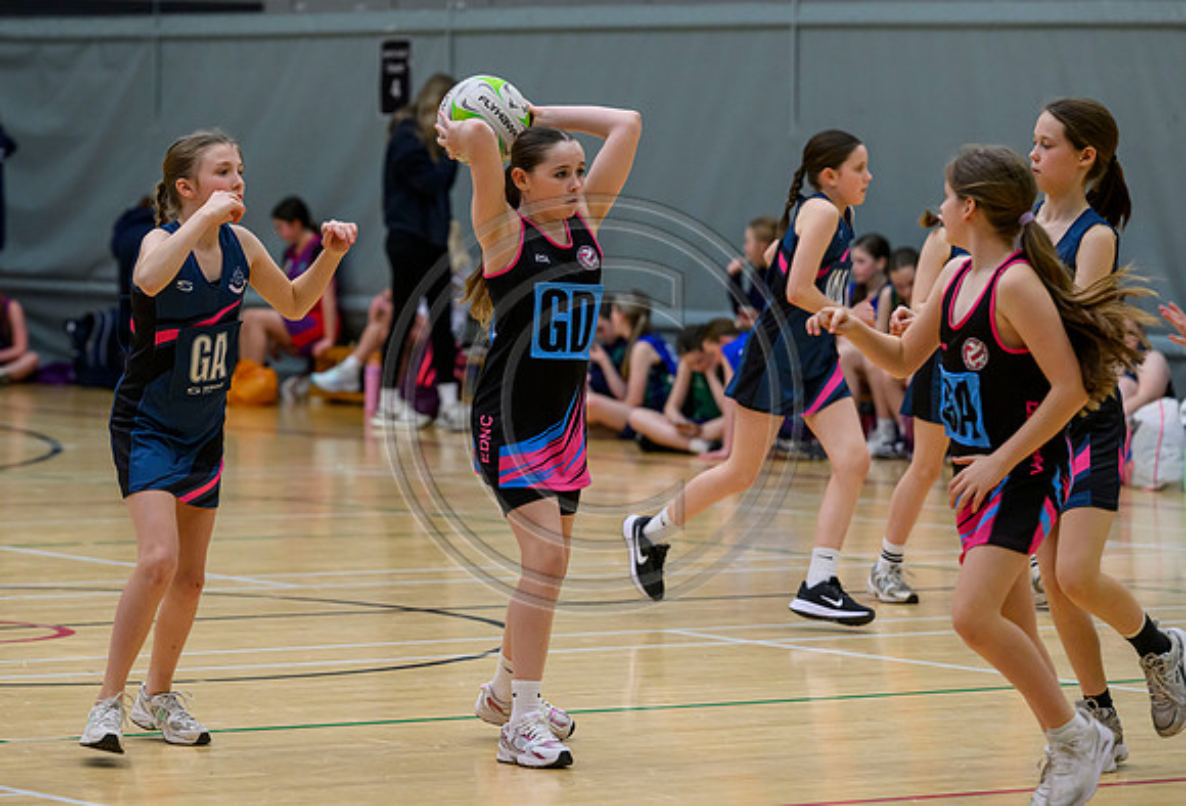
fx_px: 6158
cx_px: 496
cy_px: 351
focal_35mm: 186
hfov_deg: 11.0
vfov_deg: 7.5
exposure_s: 1/1000
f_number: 4.5
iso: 4000
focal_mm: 160
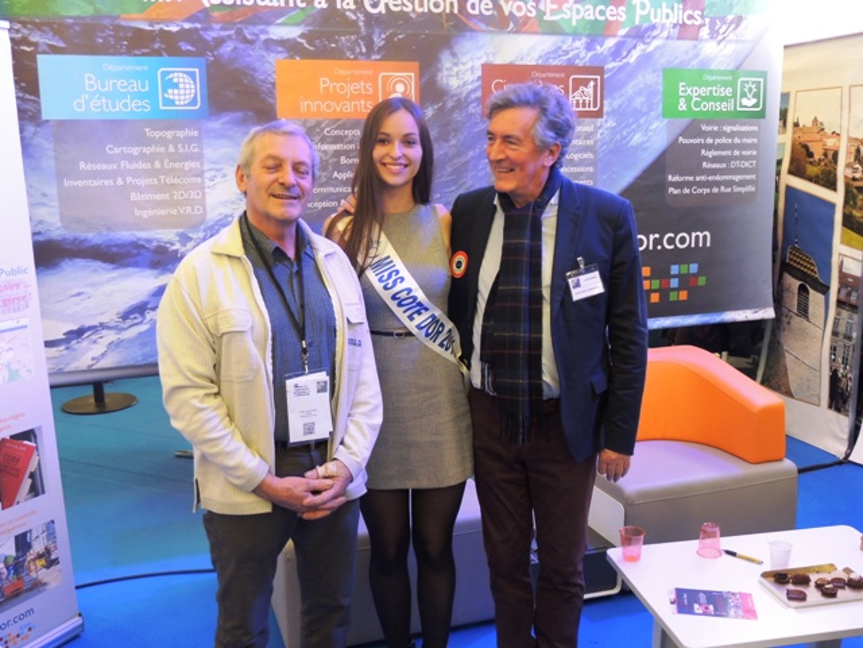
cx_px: 432
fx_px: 873
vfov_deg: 40.7
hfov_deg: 52.6
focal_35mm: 35
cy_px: 324
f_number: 3.3
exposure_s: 1/25
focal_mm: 6.2
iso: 400
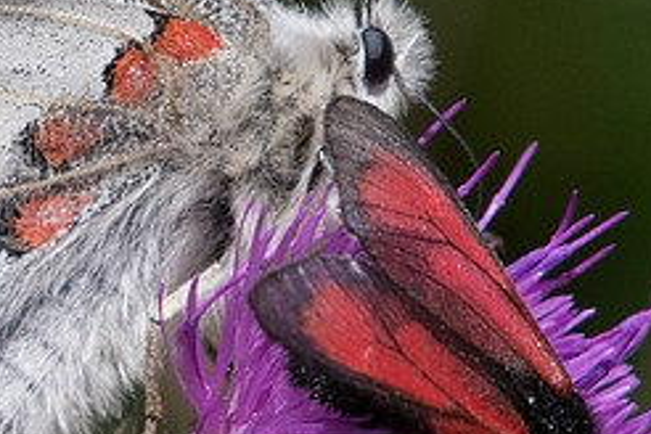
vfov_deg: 0.5
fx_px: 47140
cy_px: 50
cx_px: 221
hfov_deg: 0.8
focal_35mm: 2607
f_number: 8
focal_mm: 400
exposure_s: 1/2000
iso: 800
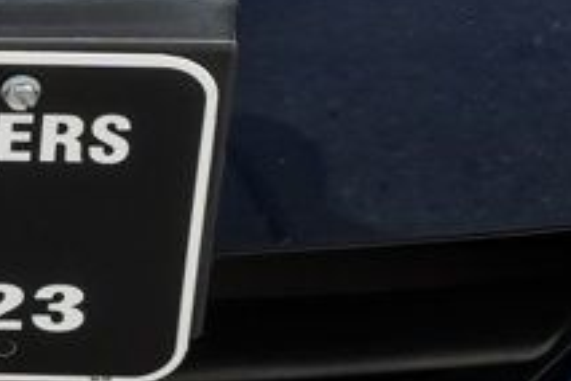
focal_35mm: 202
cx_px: -231
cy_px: -259
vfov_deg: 6.7
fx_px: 3204
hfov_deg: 9.9
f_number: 3.2
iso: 500
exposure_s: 1/60
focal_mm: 28
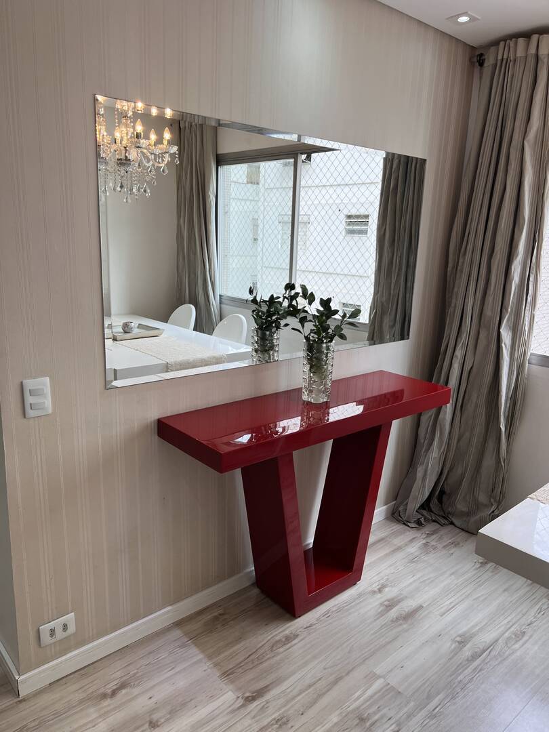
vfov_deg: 67.3
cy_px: 366
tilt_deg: -12.7
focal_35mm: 26
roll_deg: -1.6
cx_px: 274
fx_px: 550
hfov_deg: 53.1
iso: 40
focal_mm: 5.7
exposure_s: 1/200
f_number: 1.5
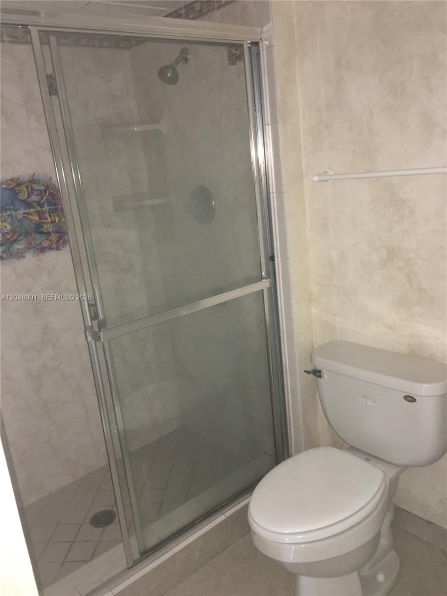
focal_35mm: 29
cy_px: 298
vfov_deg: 61.7
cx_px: 224
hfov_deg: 48.2
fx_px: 499
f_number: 2.2
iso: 100
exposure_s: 1/16
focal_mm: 4.15
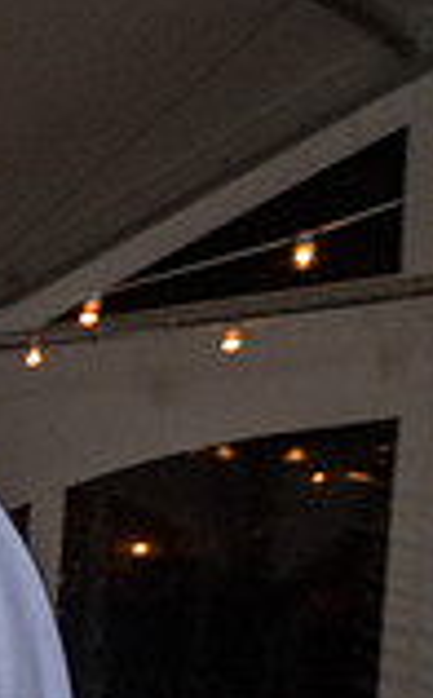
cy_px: 722
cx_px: -839
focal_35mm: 80
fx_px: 1519
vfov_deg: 24.5
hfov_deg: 11.0
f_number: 5.6
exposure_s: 1/200
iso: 2000
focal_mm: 19
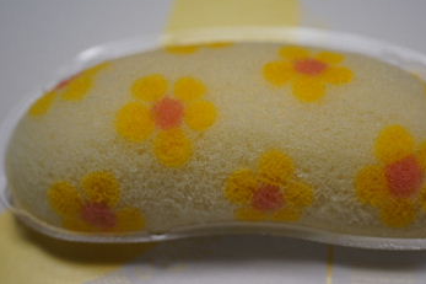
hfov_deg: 21.4
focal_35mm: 95
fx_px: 1124
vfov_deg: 14.4
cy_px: 132
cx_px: 248
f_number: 2.8
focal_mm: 50
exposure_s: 1/80
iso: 250
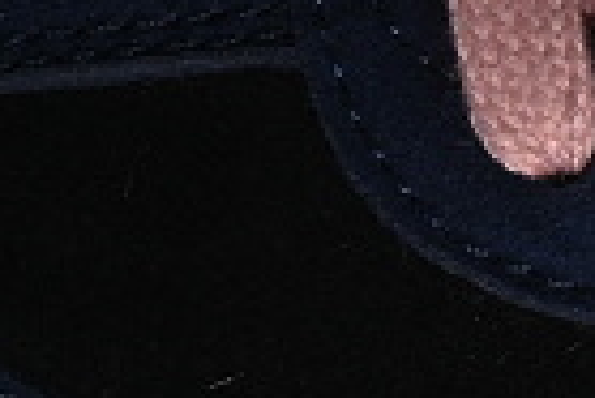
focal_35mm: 581
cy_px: -484
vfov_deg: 2.4
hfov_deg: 3.5
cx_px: 1378
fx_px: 9613
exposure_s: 1/60
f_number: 6.3
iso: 160
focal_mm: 50
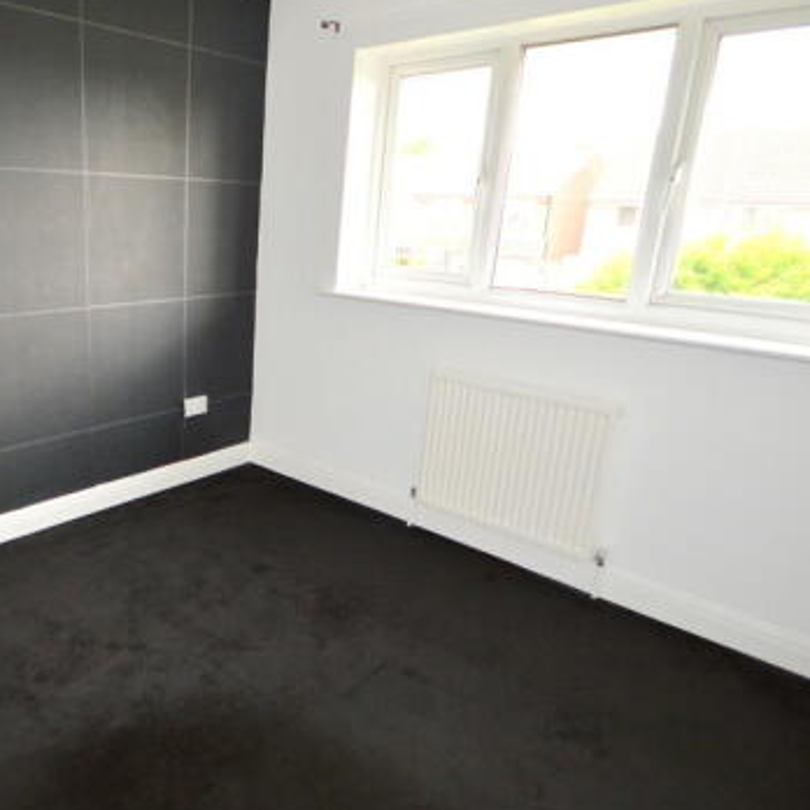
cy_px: 400
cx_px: 221
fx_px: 635
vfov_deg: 65.0
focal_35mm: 24
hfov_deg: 62.0
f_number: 4
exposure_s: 1/60
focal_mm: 10
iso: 450
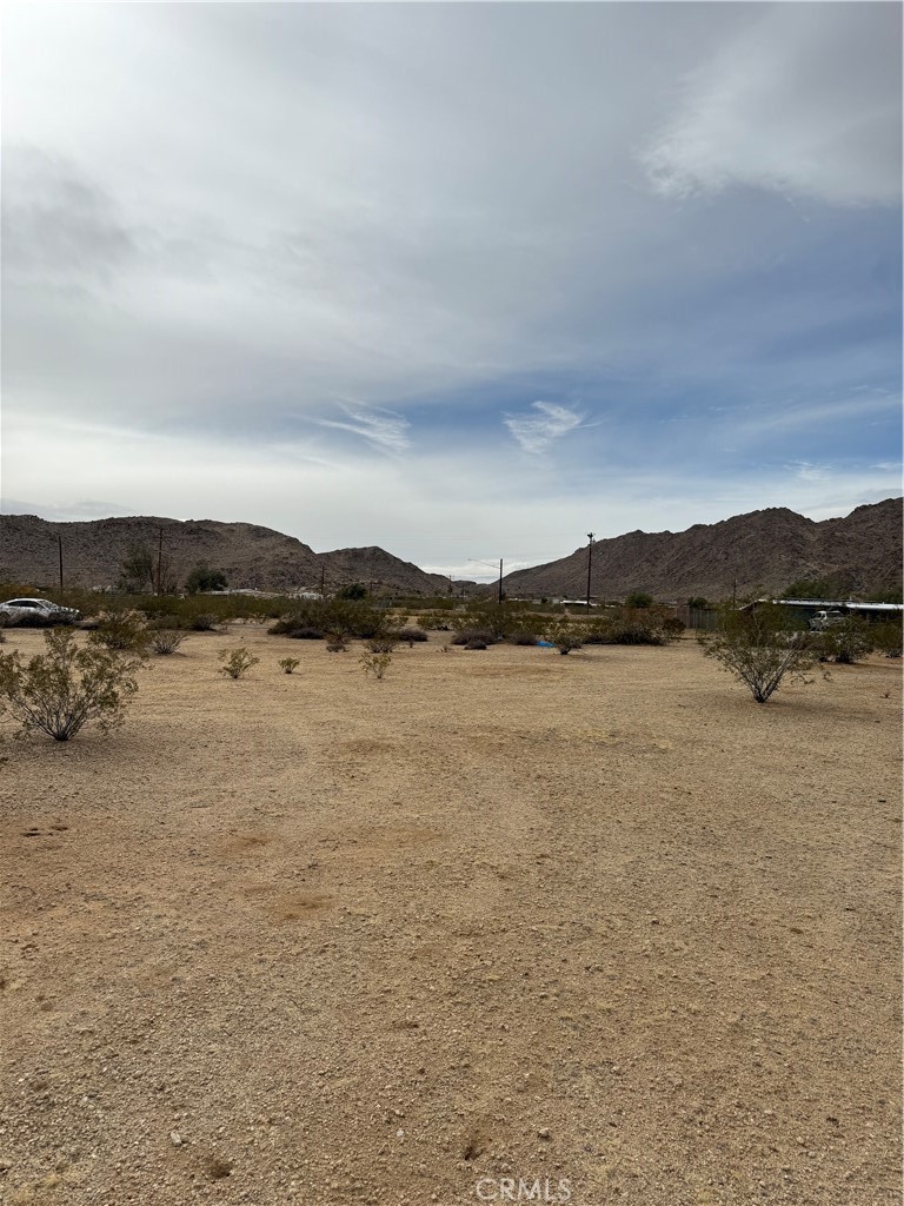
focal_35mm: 24
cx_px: 452
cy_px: 603
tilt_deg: +2.0
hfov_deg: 56.8
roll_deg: -3.1
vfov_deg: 71.6
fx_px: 836
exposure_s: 1/8130
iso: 80
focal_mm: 6.76
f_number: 1.78
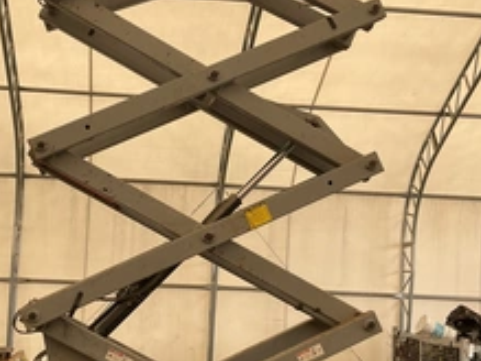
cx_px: 176
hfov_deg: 36.0
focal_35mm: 53
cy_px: 216
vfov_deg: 27.4
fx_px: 736
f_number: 1.8
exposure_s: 1/224
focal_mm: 3
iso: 20
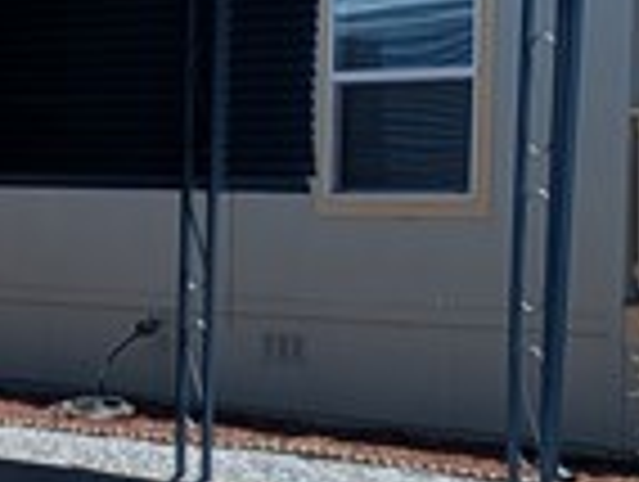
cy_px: 284
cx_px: -443
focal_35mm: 173
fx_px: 3199
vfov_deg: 8.6
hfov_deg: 10.8
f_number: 1.68
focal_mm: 6.9
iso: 21
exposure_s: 1/867
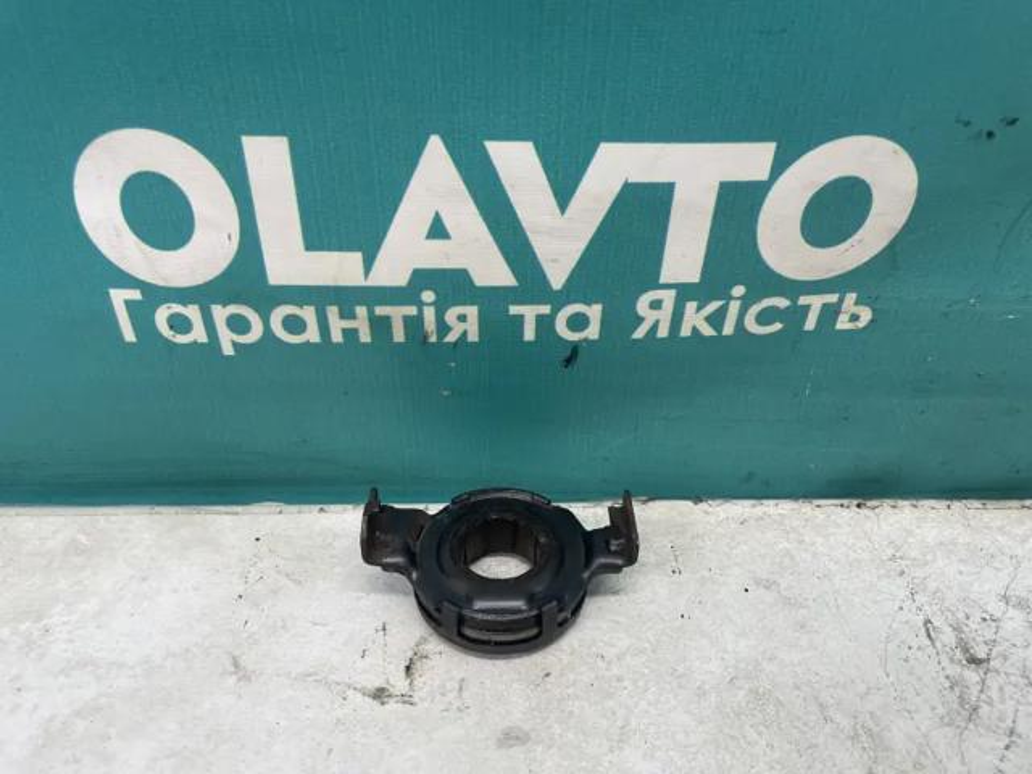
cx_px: 516
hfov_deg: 67.3
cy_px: 387
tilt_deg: -34.4
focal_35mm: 26
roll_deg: -0.7
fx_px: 775
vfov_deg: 53.1
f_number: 1.6
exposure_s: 1/100
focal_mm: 4.2
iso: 100
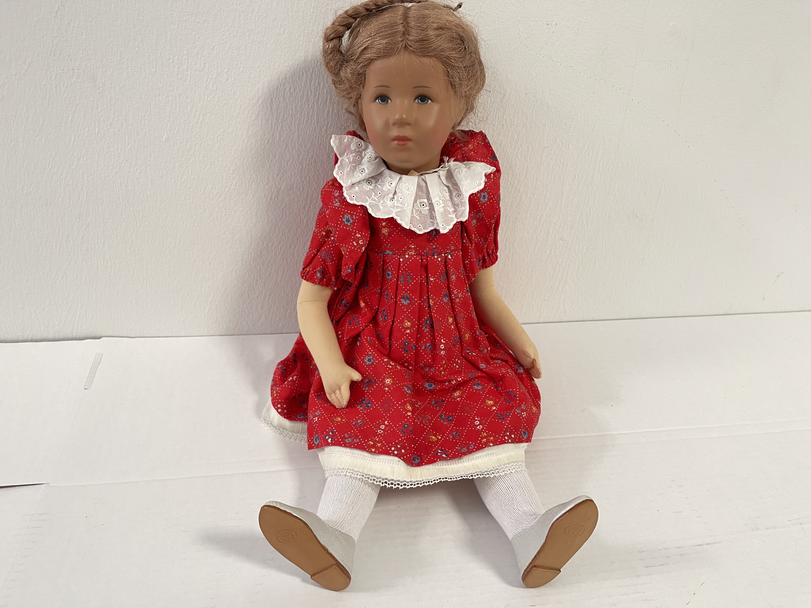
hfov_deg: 69.4
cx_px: 406
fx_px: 586
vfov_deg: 54.9
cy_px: 304
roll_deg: -4.3
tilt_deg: -28.6
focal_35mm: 25
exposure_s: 1/50
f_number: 1.6
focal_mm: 5.1
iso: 80
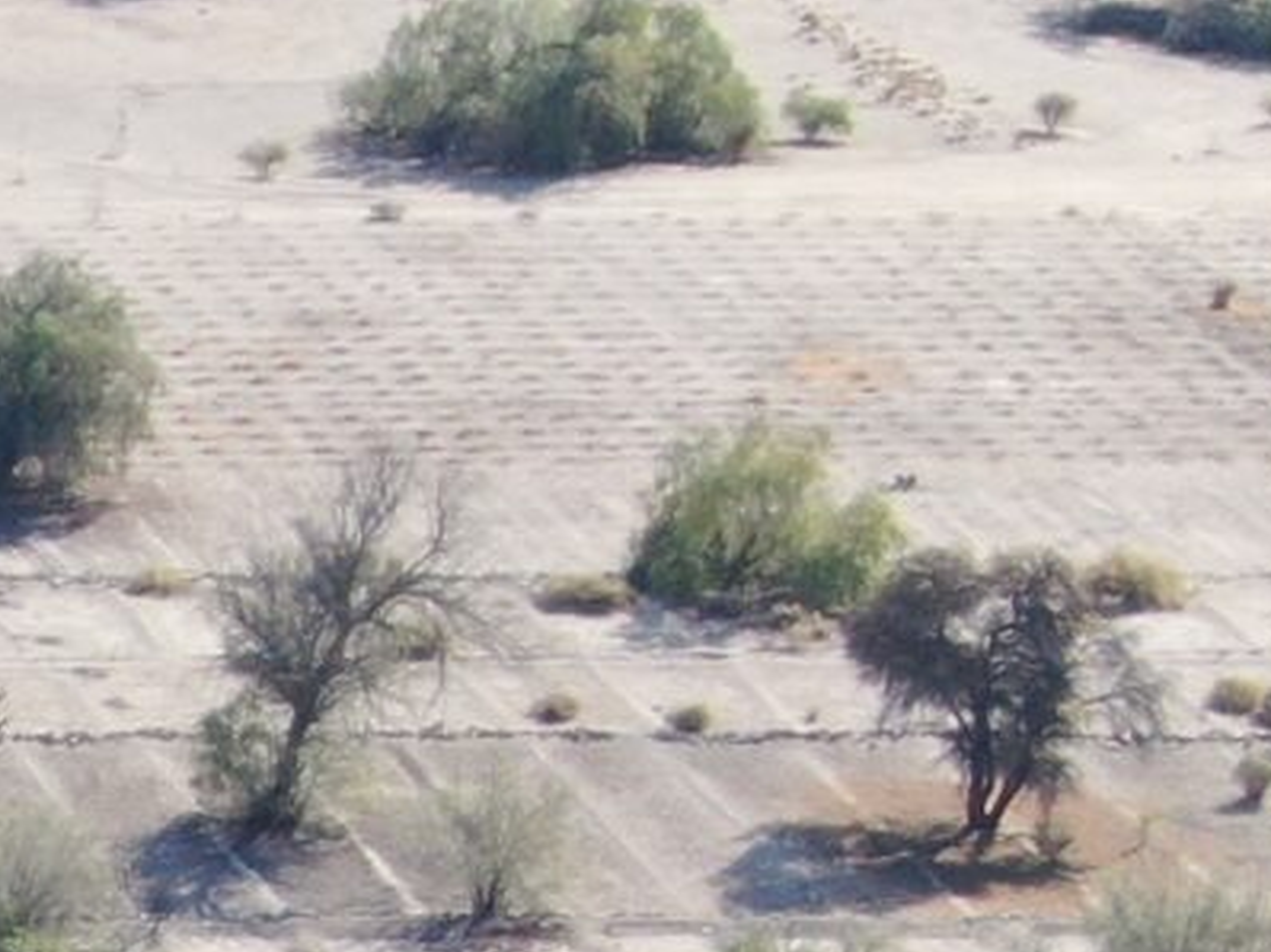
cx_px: -2414
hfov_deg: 6.0
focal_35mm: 309
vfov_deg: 4.7
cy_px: 2501
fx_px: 11339
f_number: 3.8
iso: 100
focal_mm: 8.6
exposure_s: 1/240
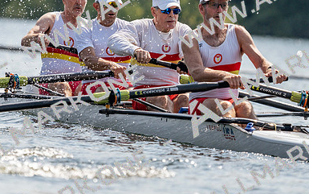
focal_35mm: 654
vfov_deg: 2.0
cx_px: 120
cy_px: 62
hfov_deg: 3.2
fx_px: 5510
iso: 200
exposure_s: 1/1600
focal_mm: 426
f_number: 6.3
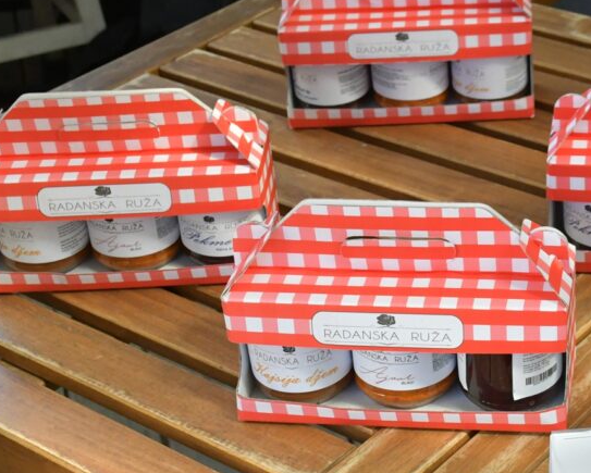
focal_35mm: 92
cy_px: 279
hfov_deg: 20.4
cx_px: 526
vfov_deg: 16.7
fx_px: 1610
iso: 1600
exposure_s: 1/250
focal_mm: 26
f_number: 7.1
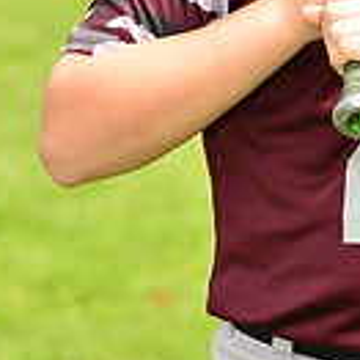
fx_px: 4871
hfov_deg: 4.2
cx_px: 408
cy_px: -236
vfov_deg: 4.2
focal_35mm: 414
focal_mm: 110
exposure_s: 1/250
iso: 100
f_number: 5
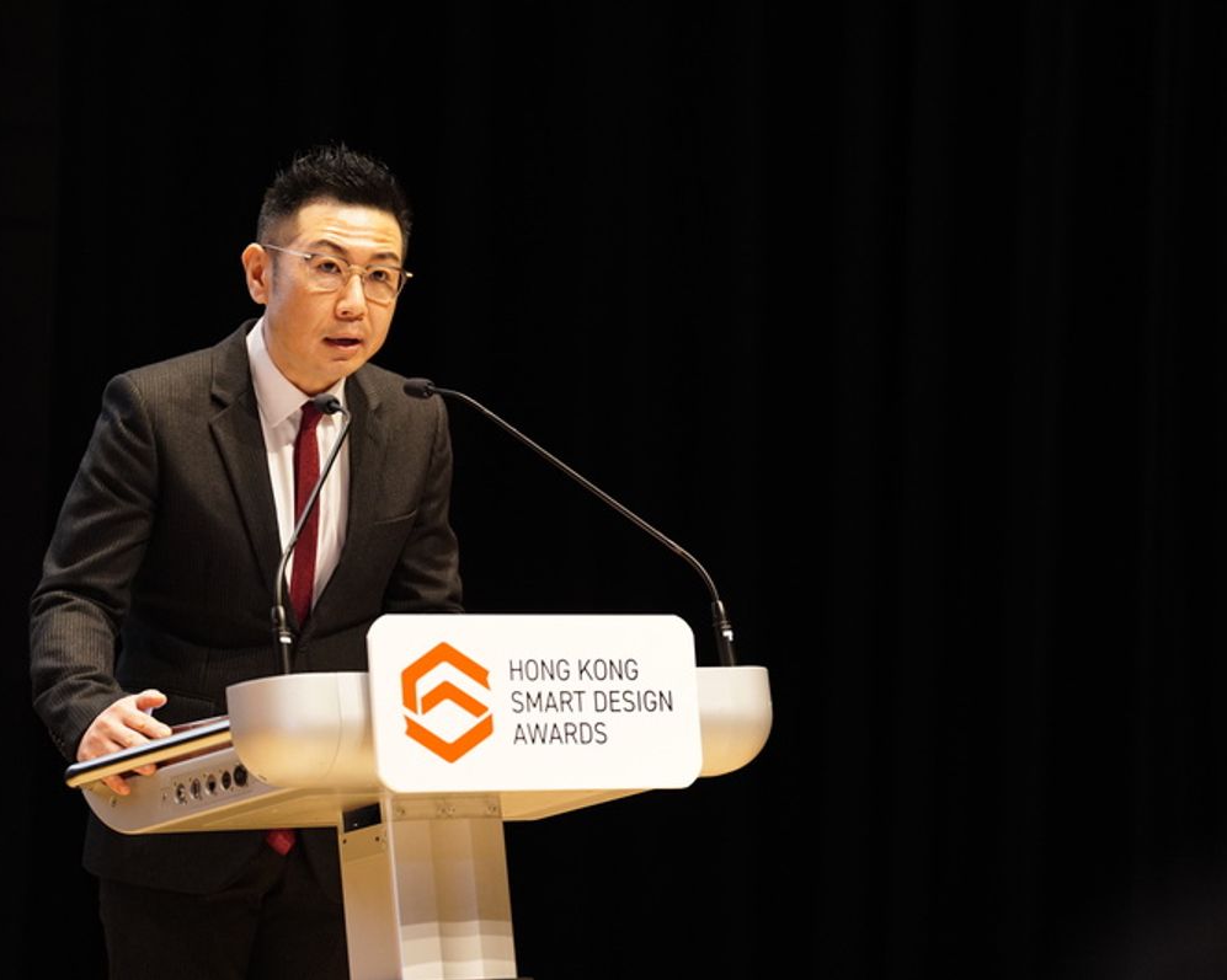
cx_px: 613
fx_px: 8205
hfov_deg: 8.6
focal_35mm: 226
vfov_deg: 6.8
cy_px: 491
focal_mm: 200
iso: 3200
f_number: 3.2
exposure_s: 1/160
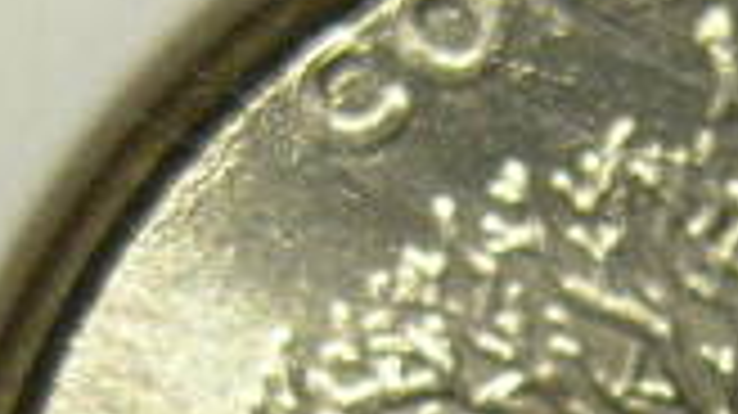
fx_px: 3168
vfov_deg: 7.3
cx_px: 774
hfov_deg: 13.1
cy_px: 720
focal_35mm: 162
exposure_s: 1/89.4
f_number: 2.8
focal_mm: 7.8
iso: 400
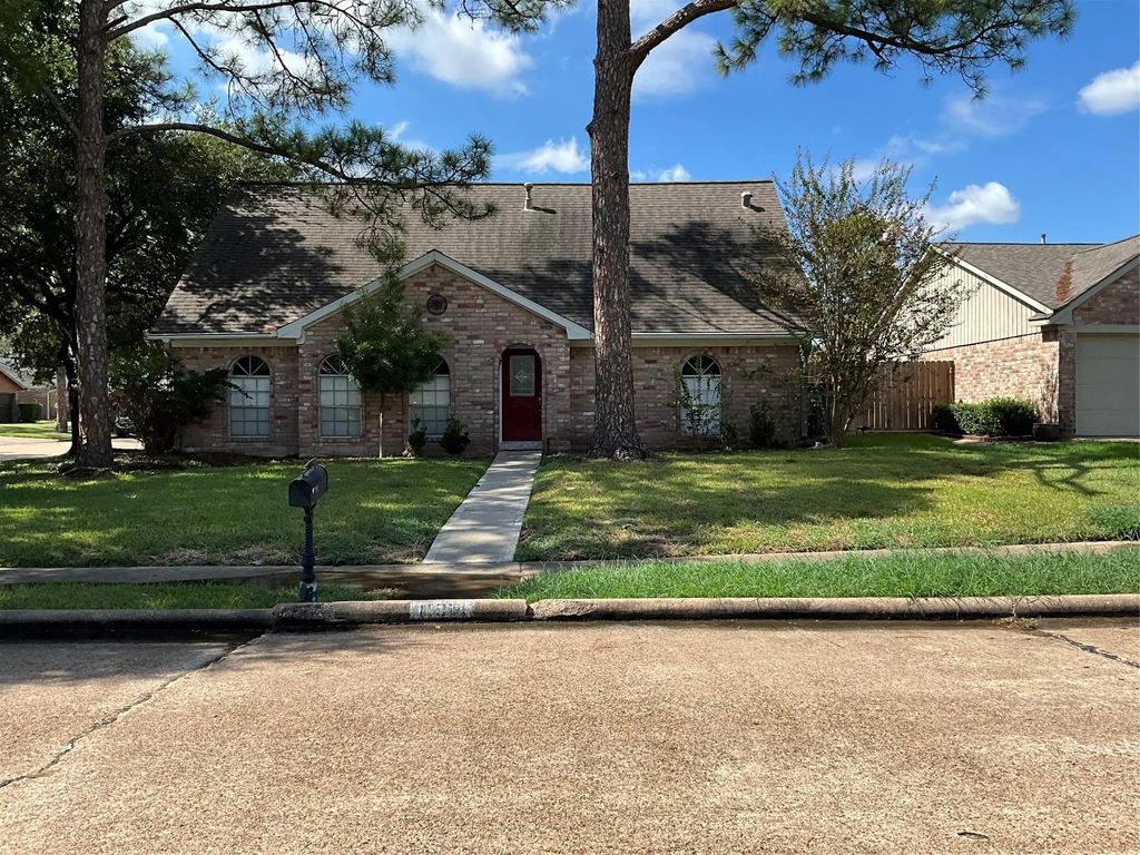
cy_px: 428
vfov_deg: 48.2
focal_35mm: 29
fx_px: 955
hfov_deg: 61.7
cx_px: 570
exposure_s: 1/1195
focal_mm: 3
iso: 25
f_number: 1.8
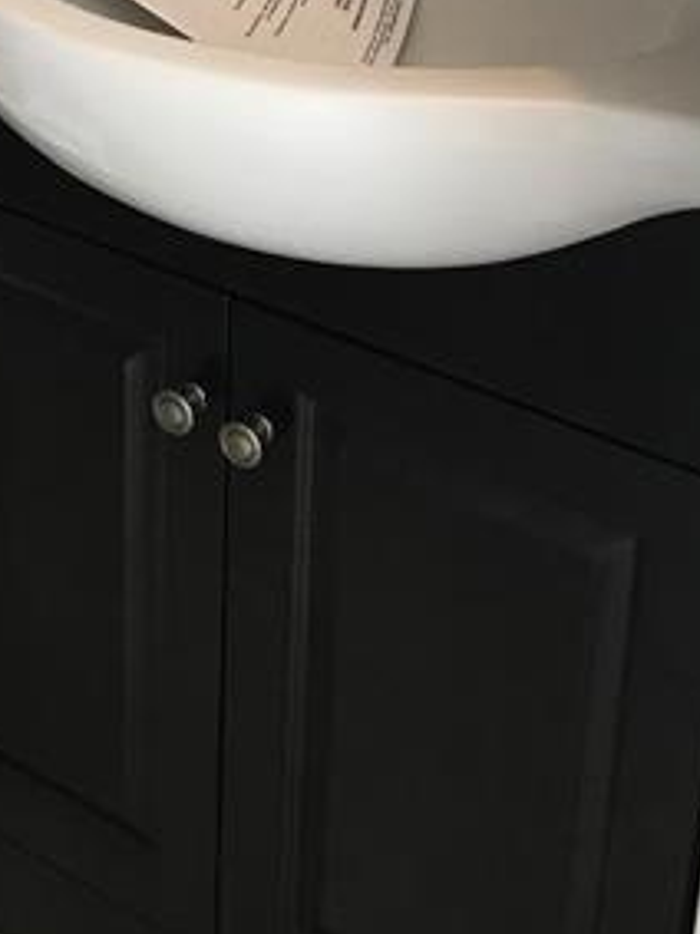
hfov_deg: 19.3
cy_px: 63
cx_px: 215
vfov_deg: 24.8
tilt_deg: -22.8
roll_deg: -1.2
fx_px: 2051
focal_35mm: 76
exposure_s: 1/30
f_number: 1.8
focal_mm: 3.99
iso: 32
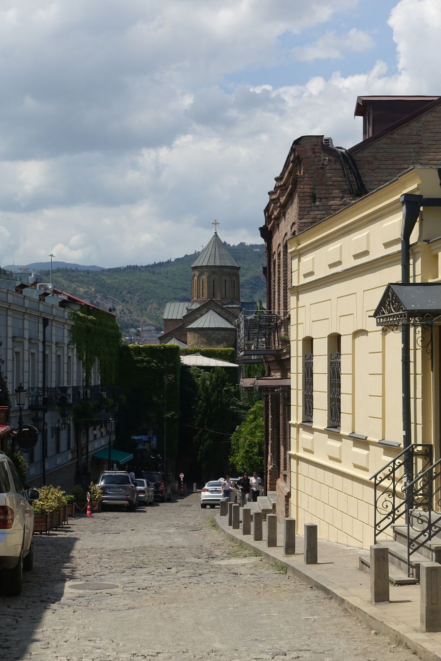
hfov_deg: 24.2
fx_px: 1029
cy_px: 331
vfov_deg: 35.6
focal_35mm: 56
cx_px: 222
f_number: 5.6
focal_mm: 20.25
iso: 125
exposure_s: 1/800
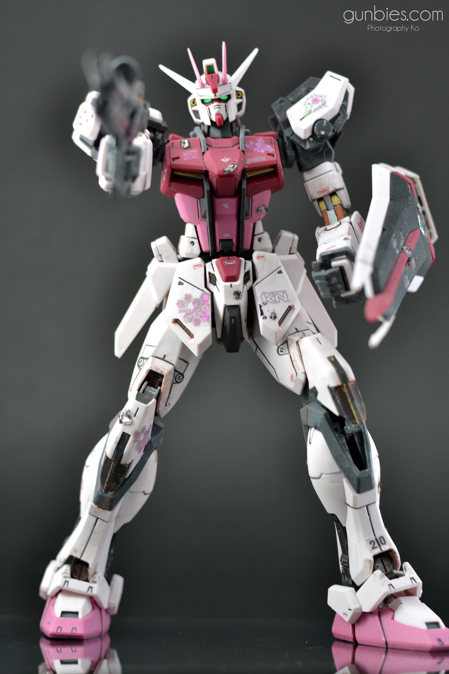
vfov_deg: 27.0
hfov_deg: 18.2
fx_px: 1403
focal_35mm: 75
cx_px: 224
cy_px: 337
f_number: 3.5
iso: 400
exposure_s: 1/80
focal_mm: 50
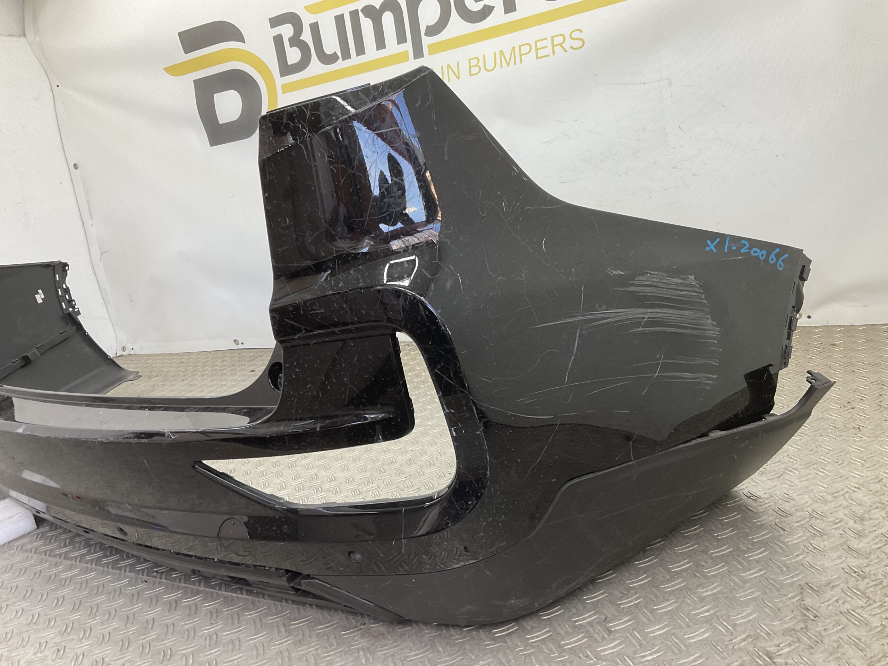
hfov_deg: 61.7
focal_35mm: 29
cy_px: 333
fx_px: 744
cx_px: 444
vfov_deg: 48.2
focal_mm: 3
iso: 32
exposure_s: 1/120
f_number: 1.8
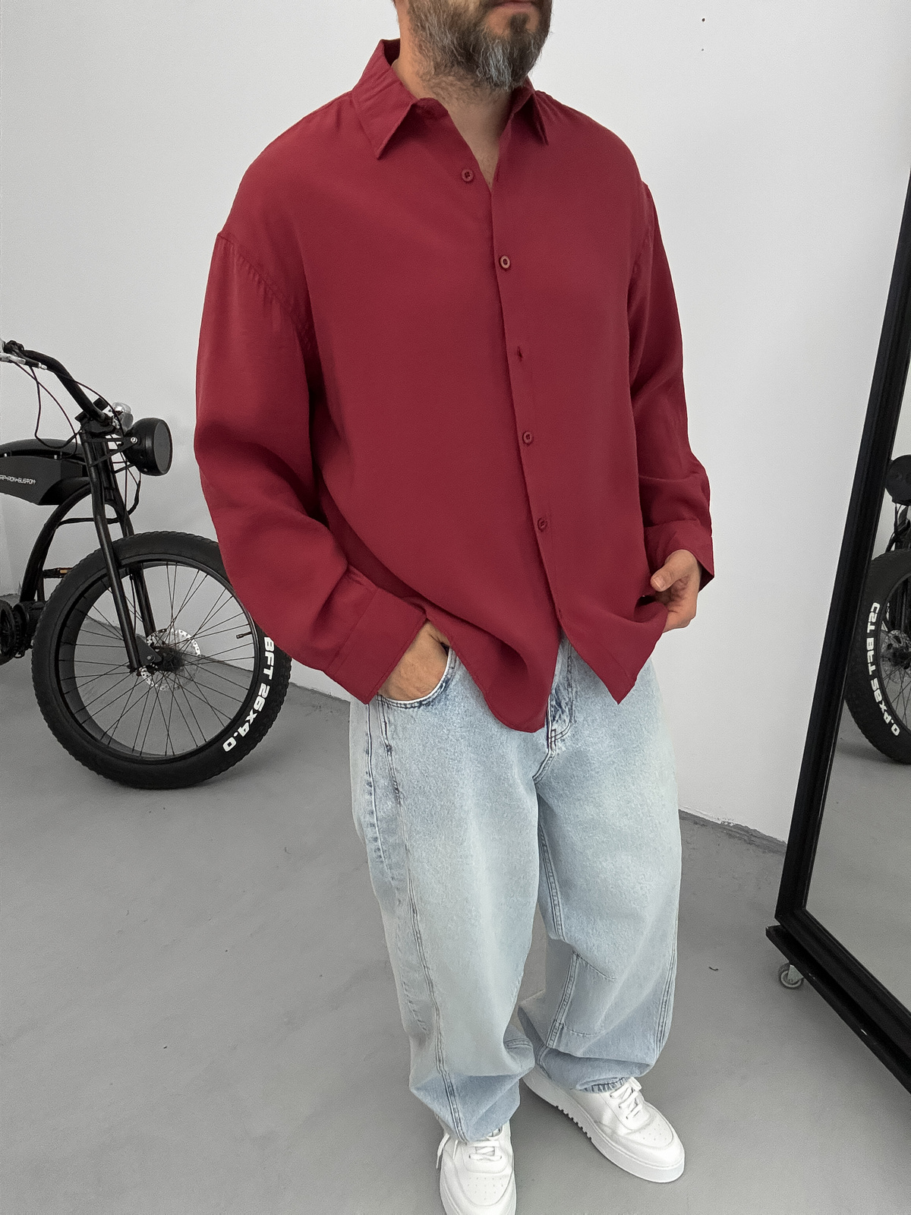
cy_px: 608
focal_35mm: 30
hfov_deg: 46.8
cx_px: 456
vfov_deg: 60.0
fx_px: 1053
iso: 320
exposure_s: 1/50
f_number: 1.9
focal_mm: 2.69
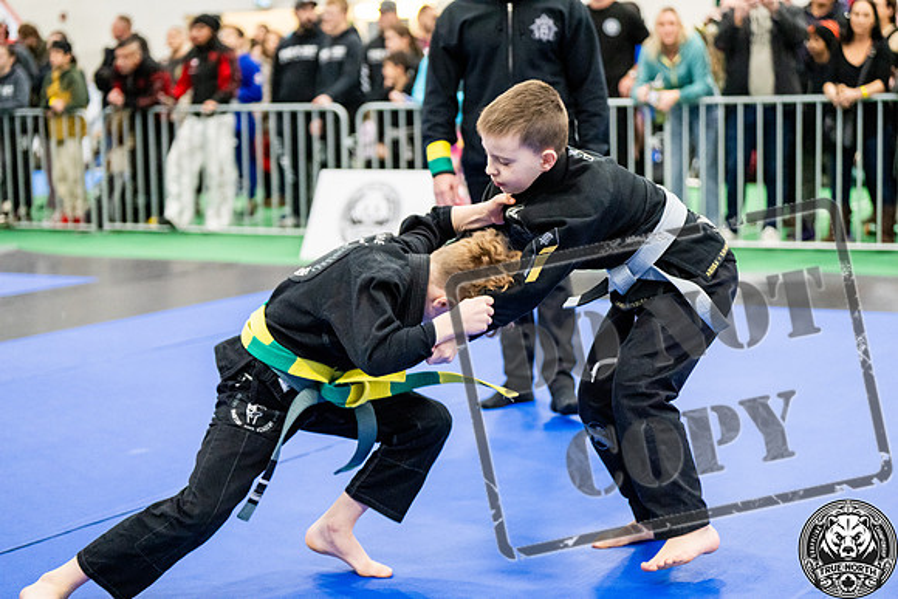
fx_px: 1746
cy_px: 300
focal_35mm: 70
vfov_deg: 19.5
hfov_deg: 28.8
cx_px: 449
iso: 6400
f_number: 2.8
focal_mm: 70
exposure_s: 1/500
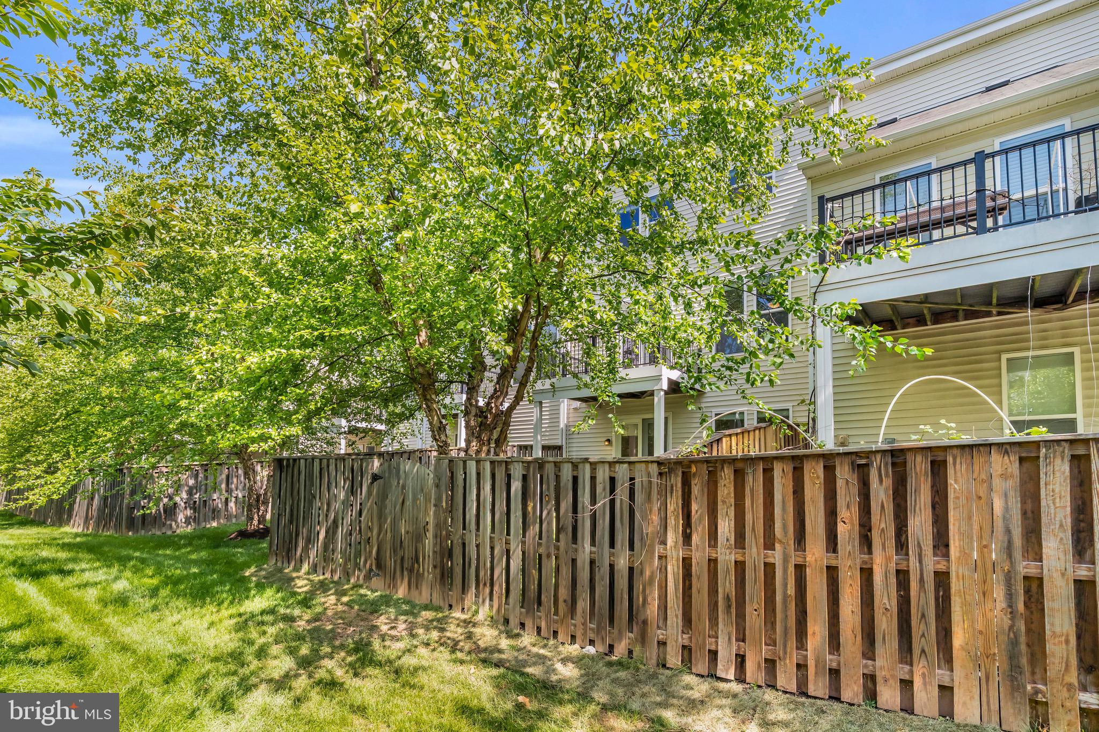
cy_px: 366
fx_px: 519
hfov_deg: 93.3
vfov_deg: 70.4
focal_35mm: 17
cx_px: 550
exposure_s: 1/320
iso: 1250
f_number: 8
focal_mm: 17
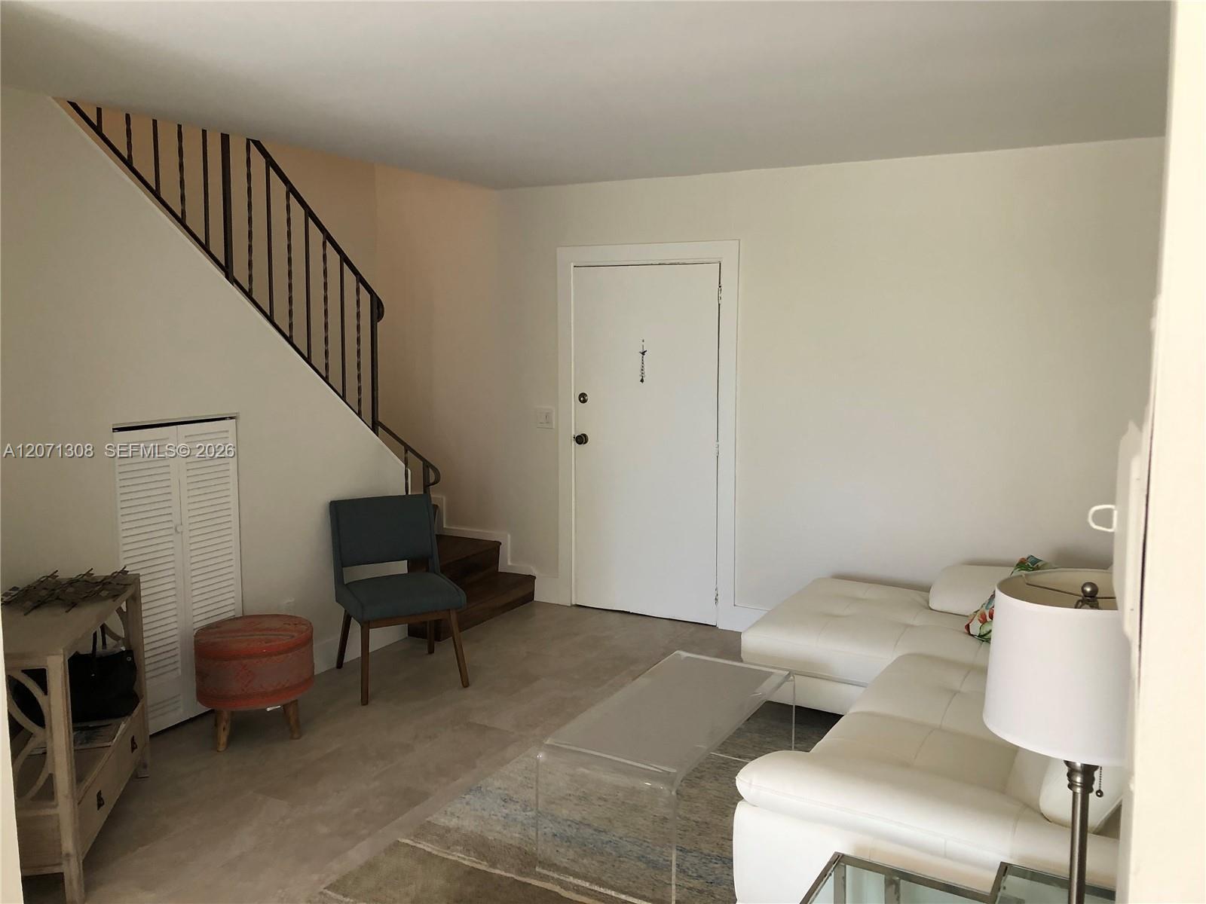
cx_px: 603
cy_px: 452
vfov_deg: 49.7
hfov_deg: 63.4
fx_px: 976
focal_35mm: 28
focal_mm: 3.99
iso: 40
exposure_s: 1/30
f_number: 1.8
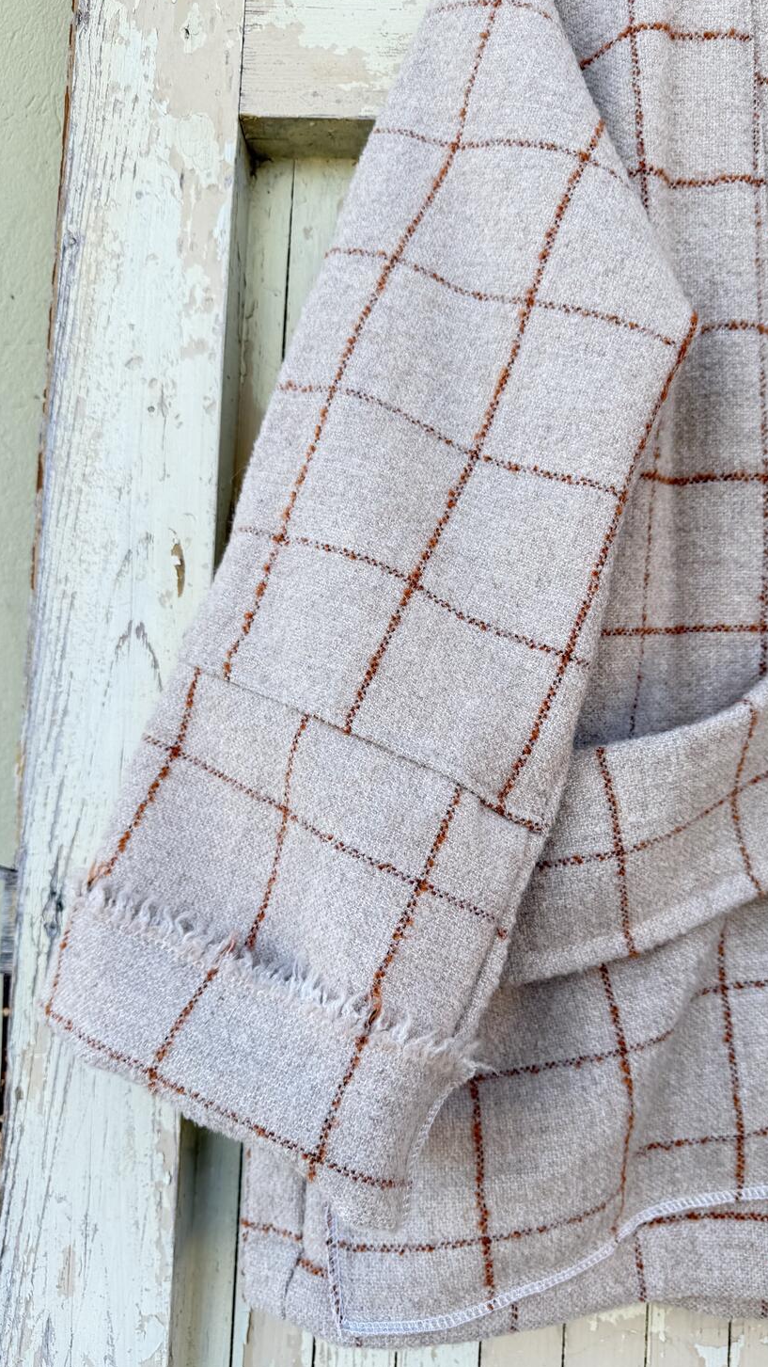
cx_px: 436
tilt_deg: -3.6
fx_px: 978
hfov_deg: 42.8
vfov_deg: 69.9
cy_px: 693
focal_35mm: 27
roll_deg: -1.8
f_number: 1.78
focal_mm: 6.76
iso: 80
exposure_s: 1/387
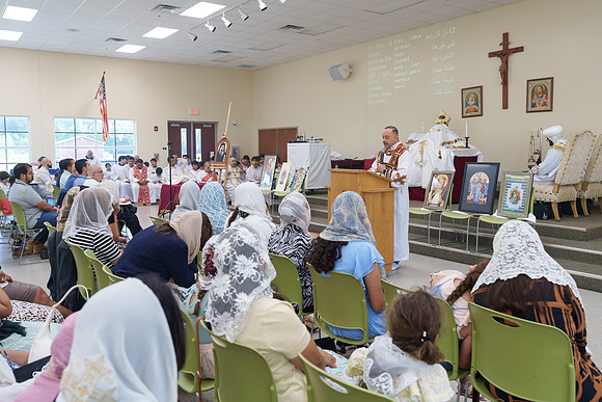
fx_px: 513
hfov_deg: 60.8
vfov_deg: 42.7
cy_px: 186
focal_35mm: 31
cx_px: 301
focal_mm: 28
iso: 1000
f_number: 4.5
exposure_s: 1/60
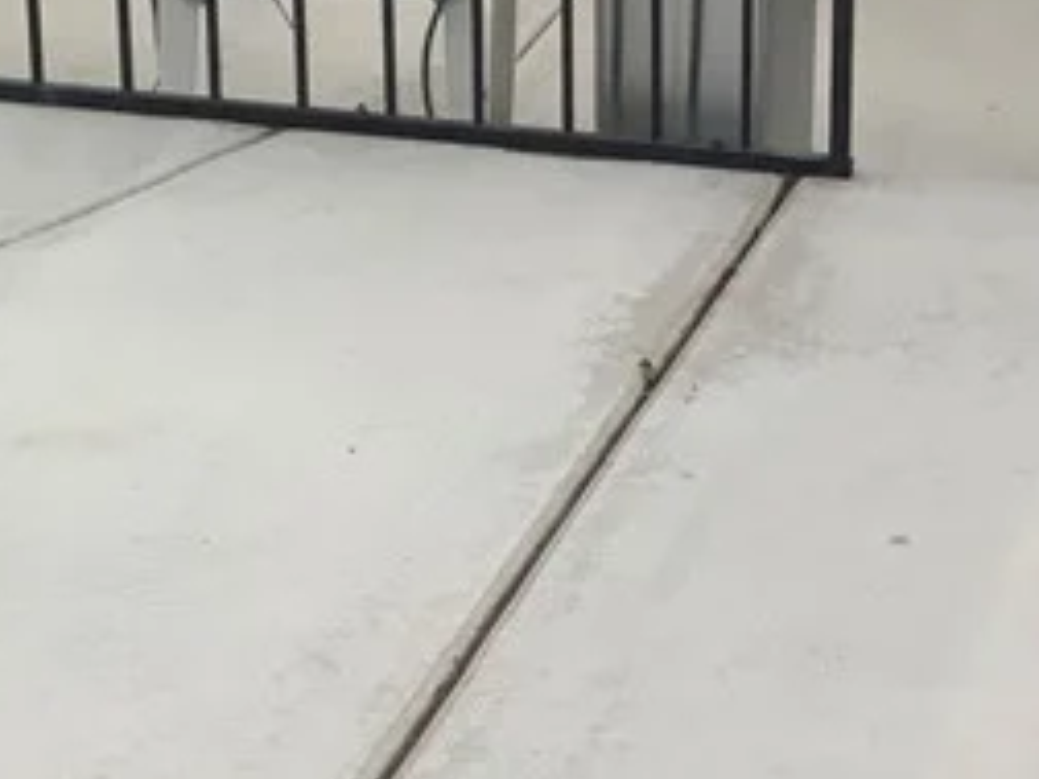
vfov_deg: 12.5
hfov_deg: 16.3
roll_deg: -2.7
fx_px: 3542
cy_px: 251
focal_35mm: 118
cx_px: 1047
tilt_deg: -20.5
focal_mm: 3
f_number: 1.8
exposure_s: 1/1015
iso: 16
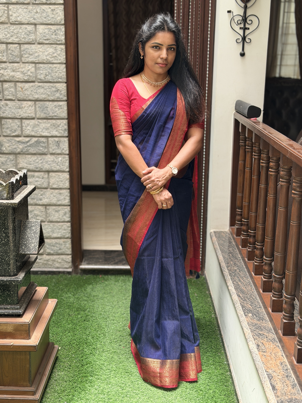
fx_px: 558
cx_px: 151
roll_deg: -2.1
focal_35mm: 48
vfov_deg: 39.7
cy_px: 202
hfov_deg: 30.3
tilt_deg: -14.7
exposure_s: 1/119
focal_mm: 6.76
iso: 100
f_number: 1.78
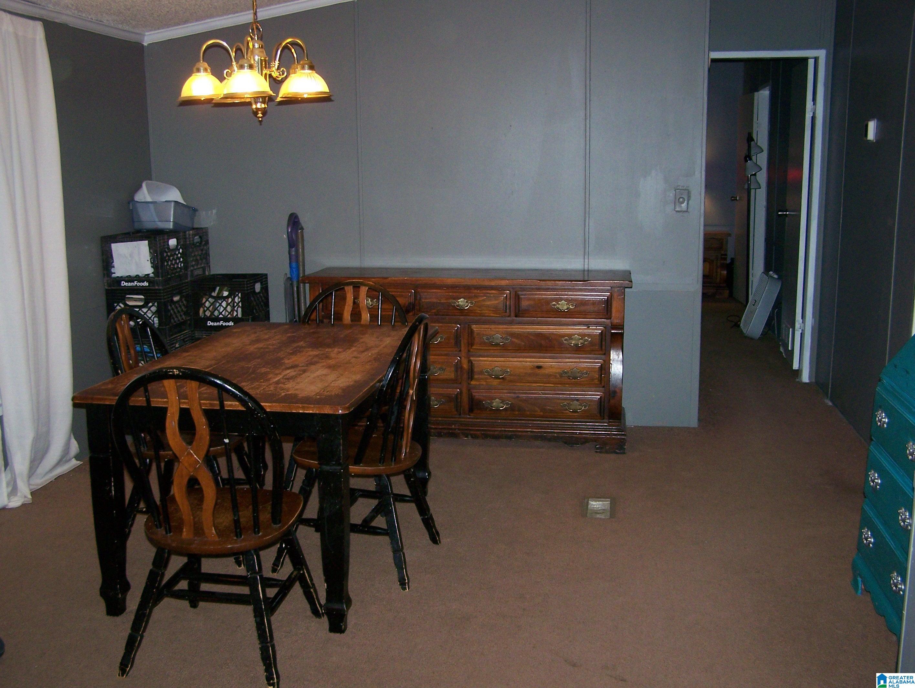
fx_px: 1005
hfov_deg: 48.9
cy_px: 344
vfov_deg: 37.8
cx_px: 458
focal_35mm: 38
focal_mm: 6.3
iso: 160
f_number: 2.8
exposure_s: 1/60
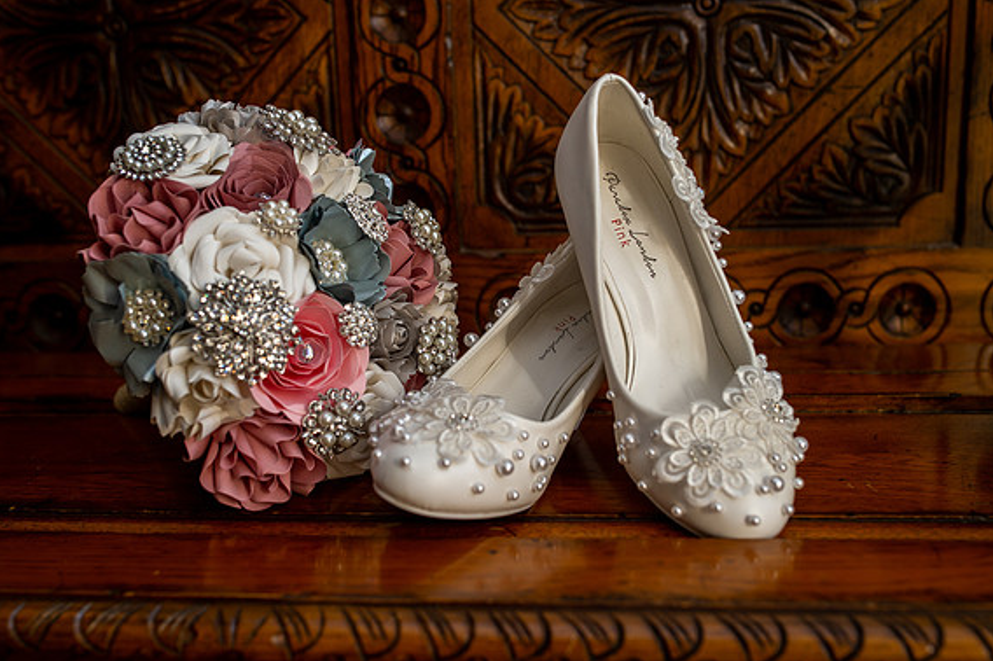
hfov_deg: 50.7
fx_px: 1048
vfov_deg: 35.0
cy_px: 334
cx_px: 490
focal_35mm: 38
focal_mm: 35
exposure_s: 1/80
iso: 160
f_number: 4
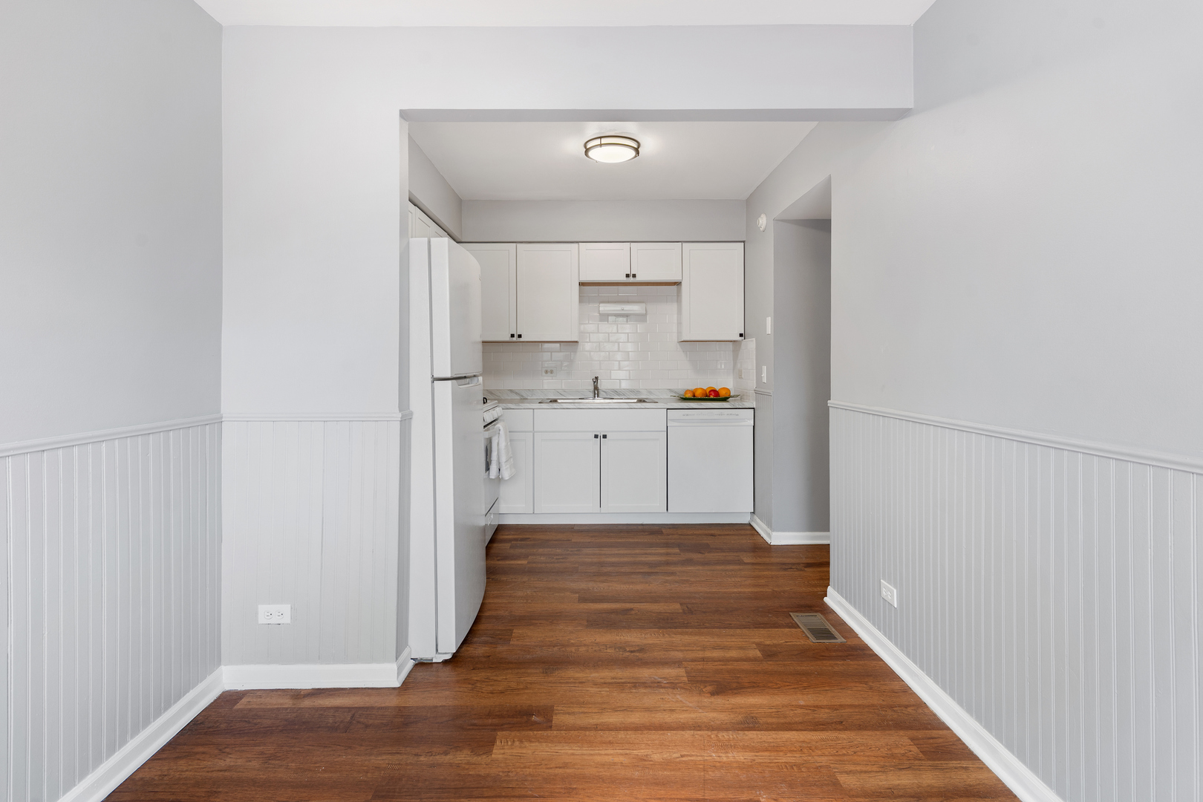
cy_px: 401
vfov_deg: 70.4
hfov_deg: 93.3
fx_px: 568
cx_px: 602
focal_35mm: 17
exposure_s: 1/1.67
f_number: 8
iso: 160
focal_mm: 17
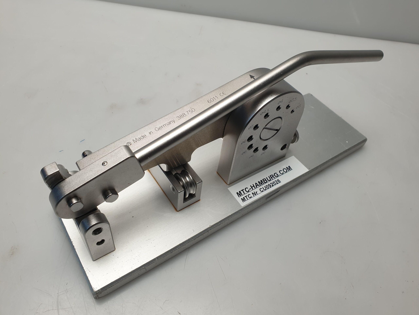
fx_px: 315
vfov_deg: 53.1
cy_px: 158
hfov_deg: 67.3
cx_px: 210
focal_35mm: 26
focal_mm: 4.3
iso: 50
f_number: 2.4
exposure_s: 1/50
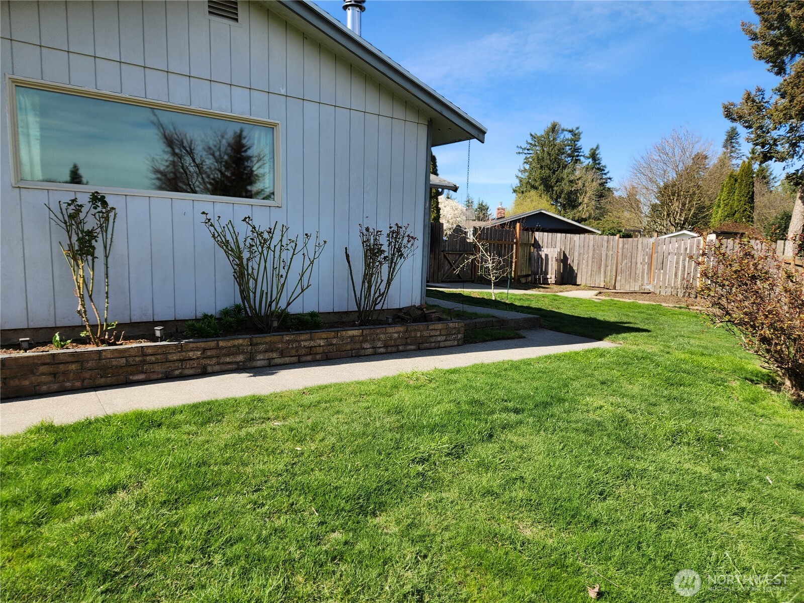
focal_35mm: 23
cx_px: 402
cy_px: 302
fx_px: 534
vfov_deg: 58.9
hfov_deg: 73.9
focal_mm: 5.4
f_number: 1.8
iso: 20
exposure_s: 1/1016
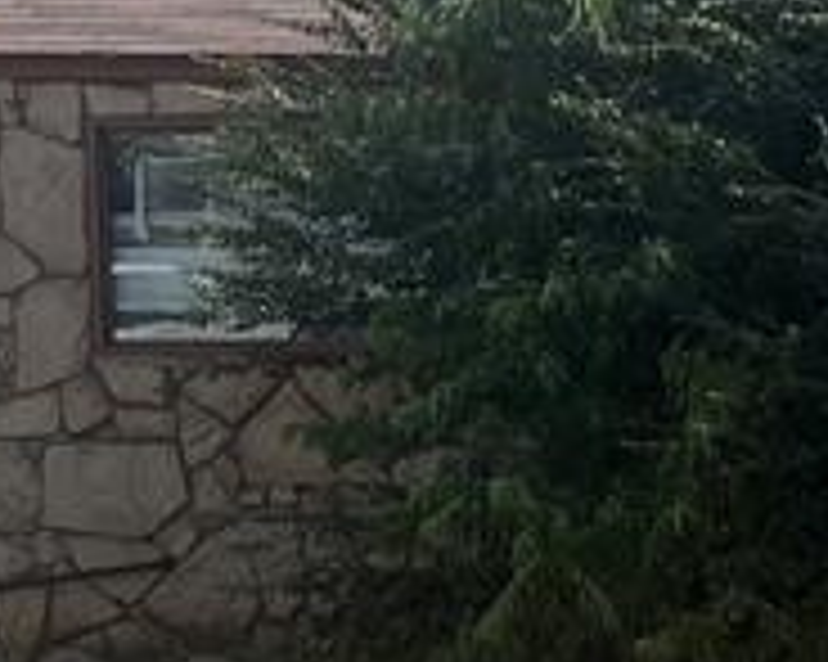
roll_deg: +1.1
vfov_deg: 10.9
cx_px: 1233
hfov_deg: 13.0
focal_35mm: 141
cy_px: 531
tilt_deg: +0.0
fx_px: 3453
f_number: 1.5
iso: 50
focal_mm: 5.7
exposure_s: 1/2513
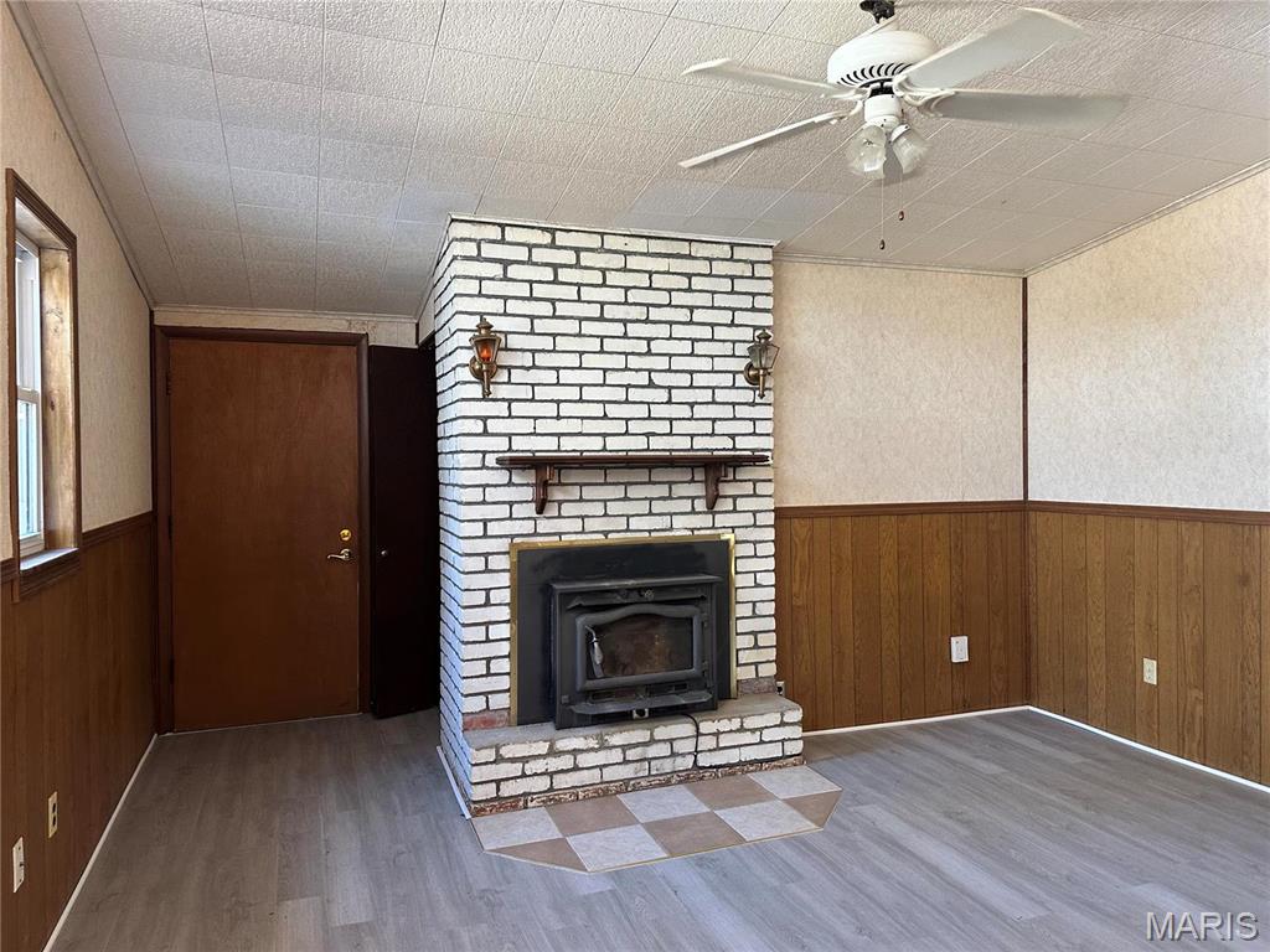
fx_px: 881
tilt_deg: -0.2
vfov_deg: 56.8
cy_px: 476
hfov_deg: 71.6
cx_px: 635
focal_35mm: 24
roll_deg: +0.8
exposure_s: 1/60
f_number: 1.78
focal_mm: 6.86
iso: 250
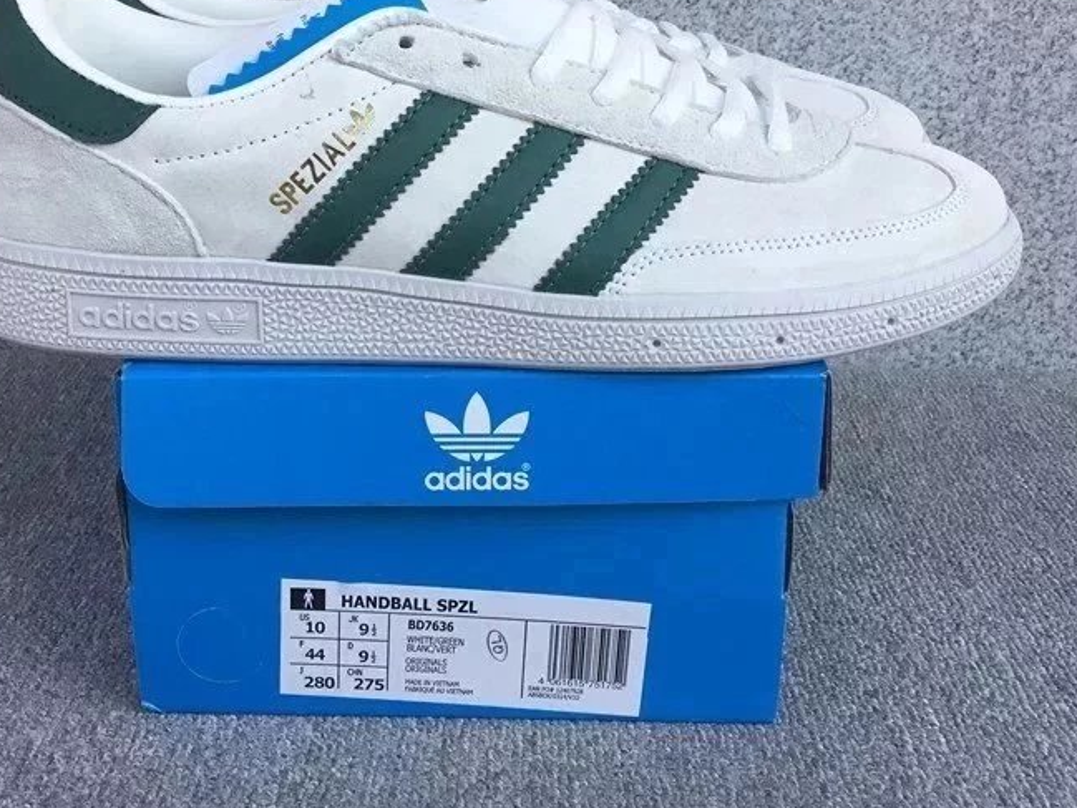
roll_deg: -0.5
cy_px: 296
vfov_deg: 33.4
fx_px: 1338
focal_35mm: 43
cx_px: 485
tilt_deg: -18.3
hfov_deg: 43.8
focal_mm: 3.3
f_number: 2.4
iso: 25
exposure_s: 1/574
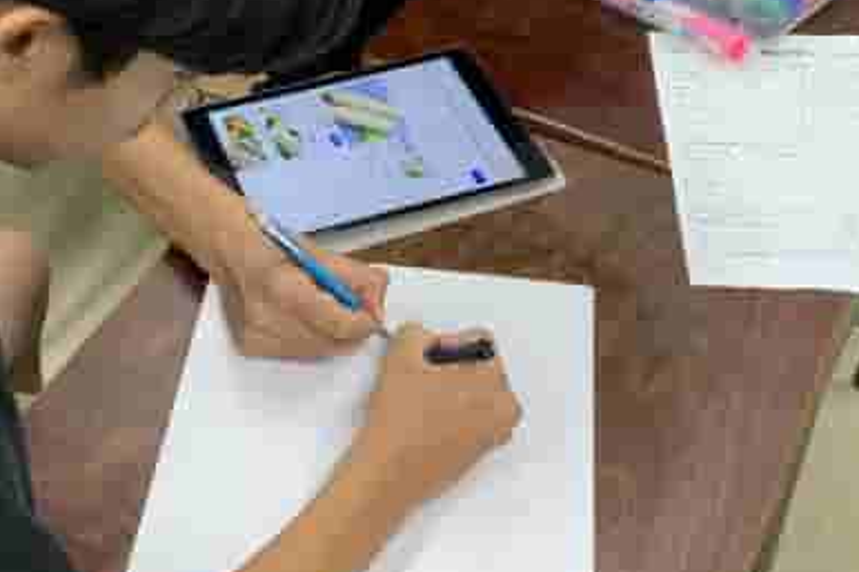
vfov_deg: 21.4
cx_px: 287
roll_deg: +1.3
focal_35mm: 63
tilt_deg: -39.5
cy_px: 139
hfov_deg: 31.7
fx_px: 1503
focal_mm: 3
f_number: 1.8
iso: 80
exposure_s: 1/60
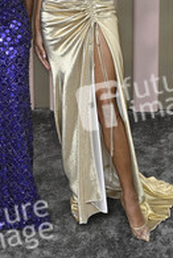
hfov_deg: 12.0
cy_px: 34
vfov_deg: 17.7
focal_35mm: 114
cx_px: 24
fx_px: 820
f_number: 8
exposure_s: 1/200
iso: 250
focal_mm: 56
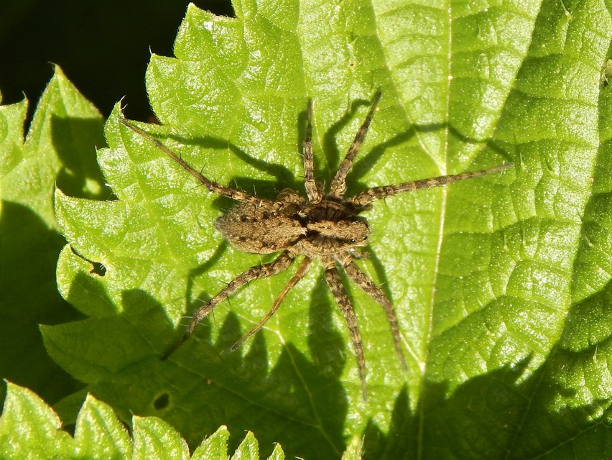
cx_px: 306
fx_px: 1645
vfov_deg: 15.9
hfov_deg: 21.1
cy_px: 230
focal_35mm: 93
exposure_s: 1/250
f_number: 4.4
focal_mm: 16.6
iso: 125
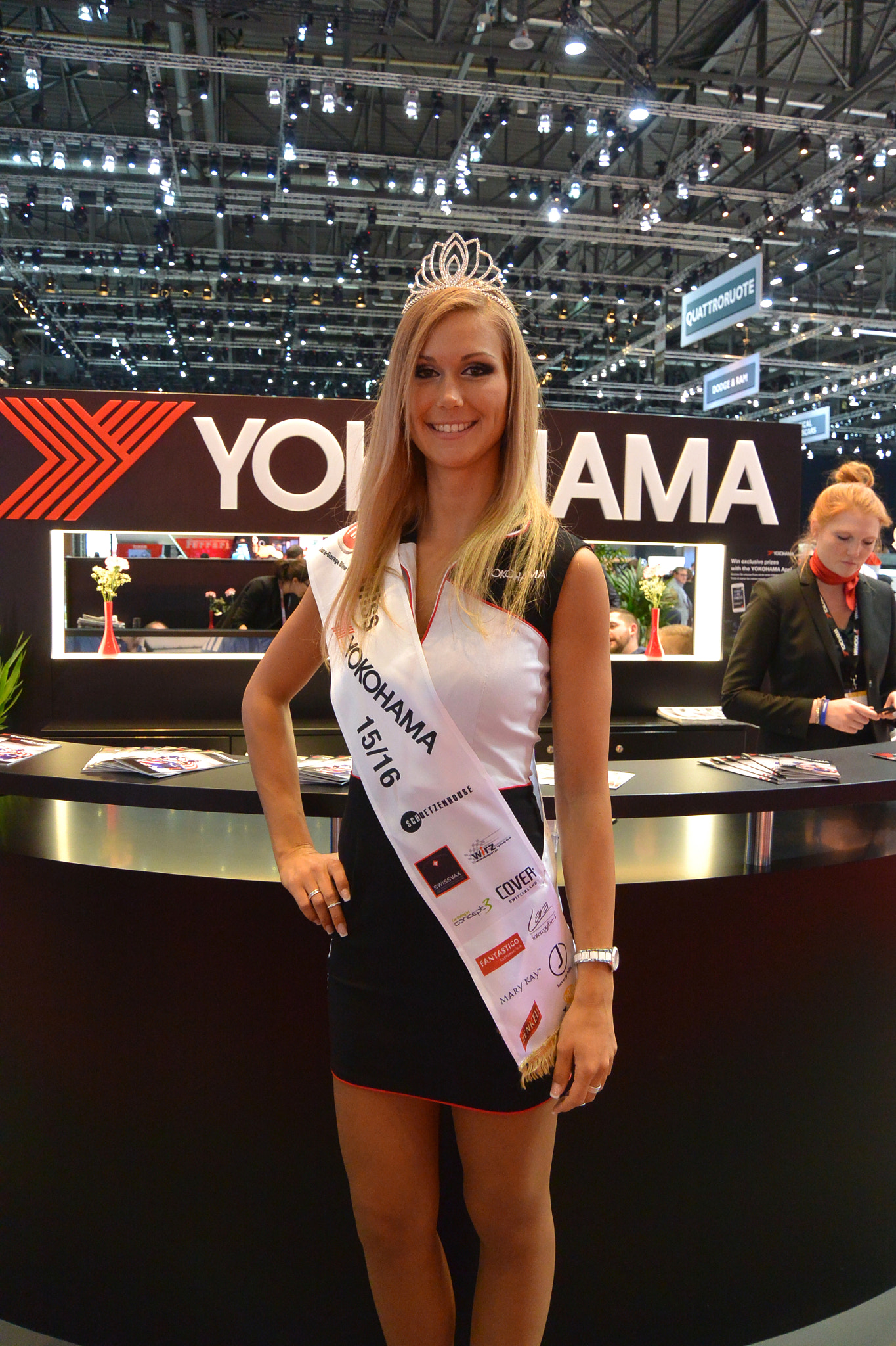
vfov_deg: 63.7
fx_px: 1083
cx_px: 448
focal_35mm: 29
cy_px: 673
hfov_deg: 45.0
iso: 640
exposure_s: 1/60
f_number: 4
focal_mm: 10.9
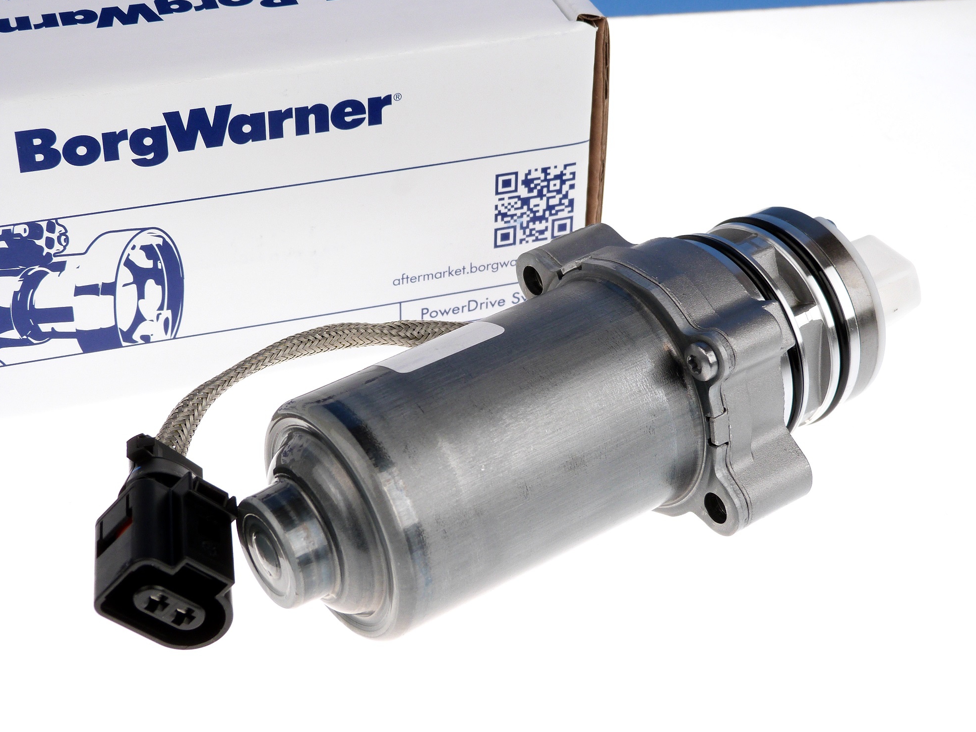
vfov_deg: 23.3
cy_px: 362
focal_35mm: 63
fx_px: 1776
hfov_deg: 30.7
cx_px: 491
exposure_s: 1/125
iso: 100
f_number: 3.6
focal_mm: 11
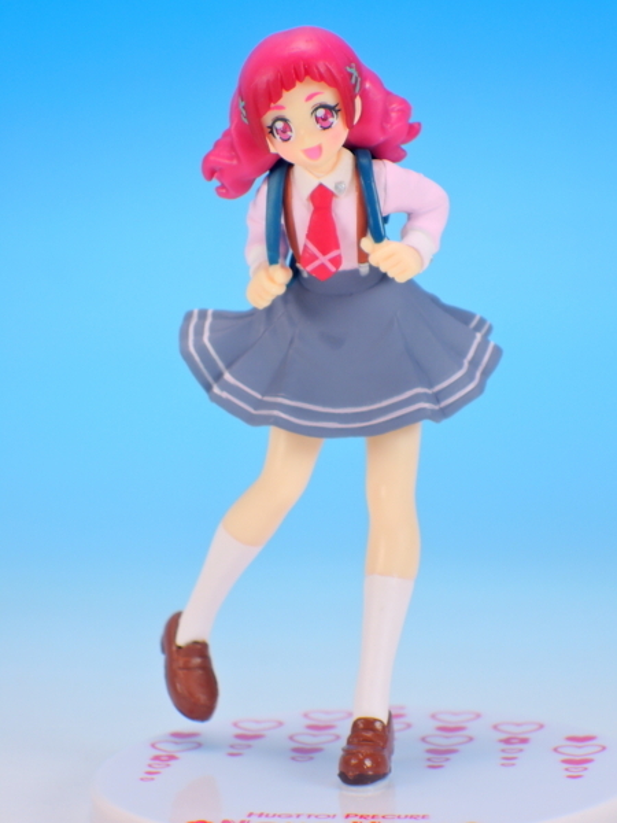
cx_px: 308
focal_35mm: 120
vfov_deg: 16.4
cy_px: 412
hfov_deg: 12.3
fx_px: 2852
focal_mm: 25.5
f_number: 5.6
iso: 80
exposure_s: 1/2.5
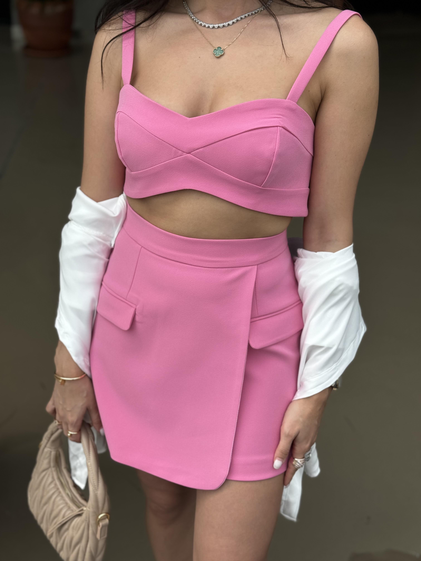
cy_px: 280
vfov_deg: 39.7
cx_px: 210
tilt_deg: -28.5
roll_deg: -3.3
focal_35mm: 48
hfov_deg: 30.3
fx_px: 778
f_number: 1.78
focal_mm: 6.76
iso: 64
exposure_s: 1/621
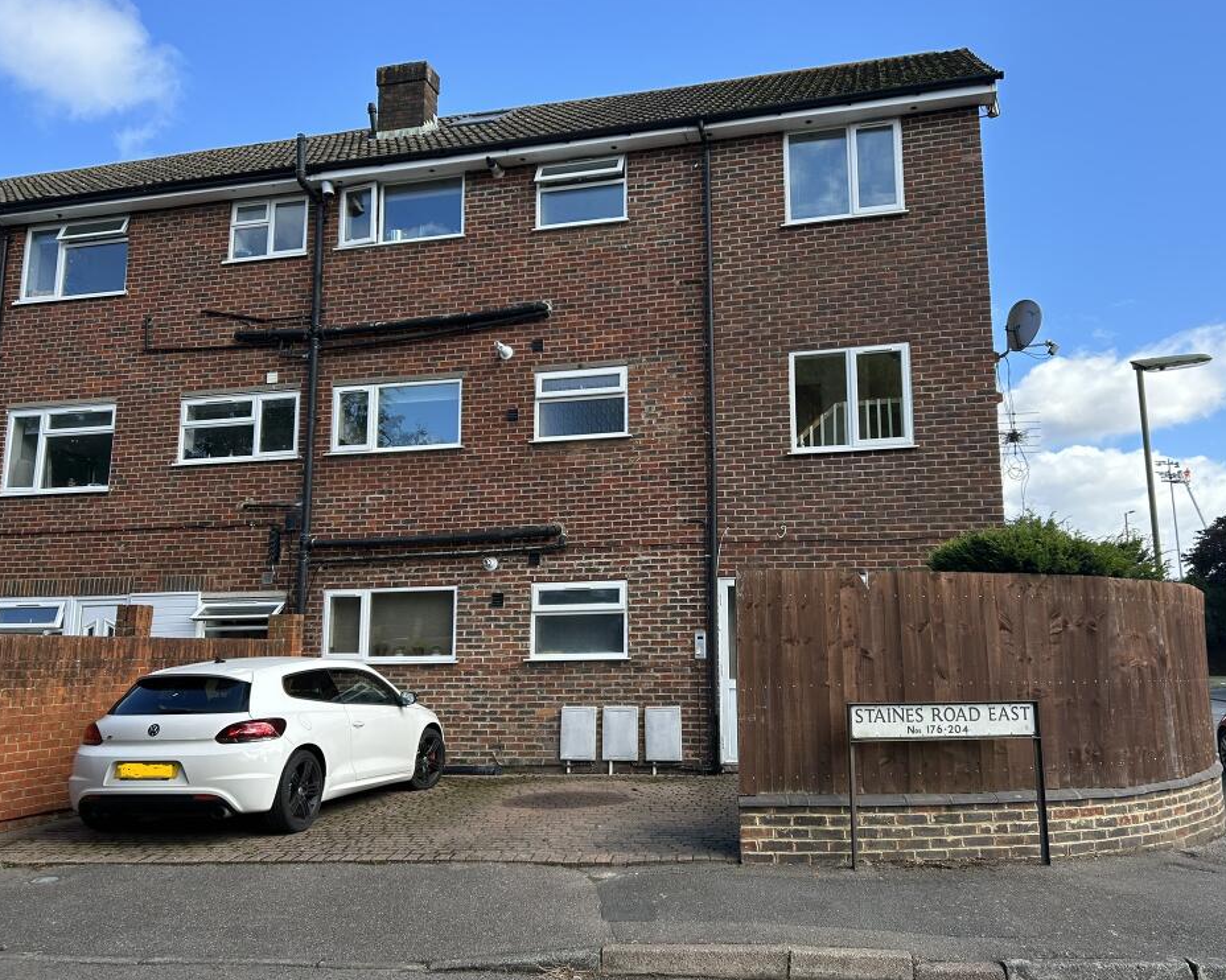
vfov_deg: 51.5
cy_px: 477
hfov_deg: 62.2
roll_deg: +0.7
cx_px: 650
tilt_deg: +10.5
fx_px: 1016
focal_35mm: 28
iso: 50
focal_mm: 5.7
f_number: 1.5
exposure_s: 1/2353
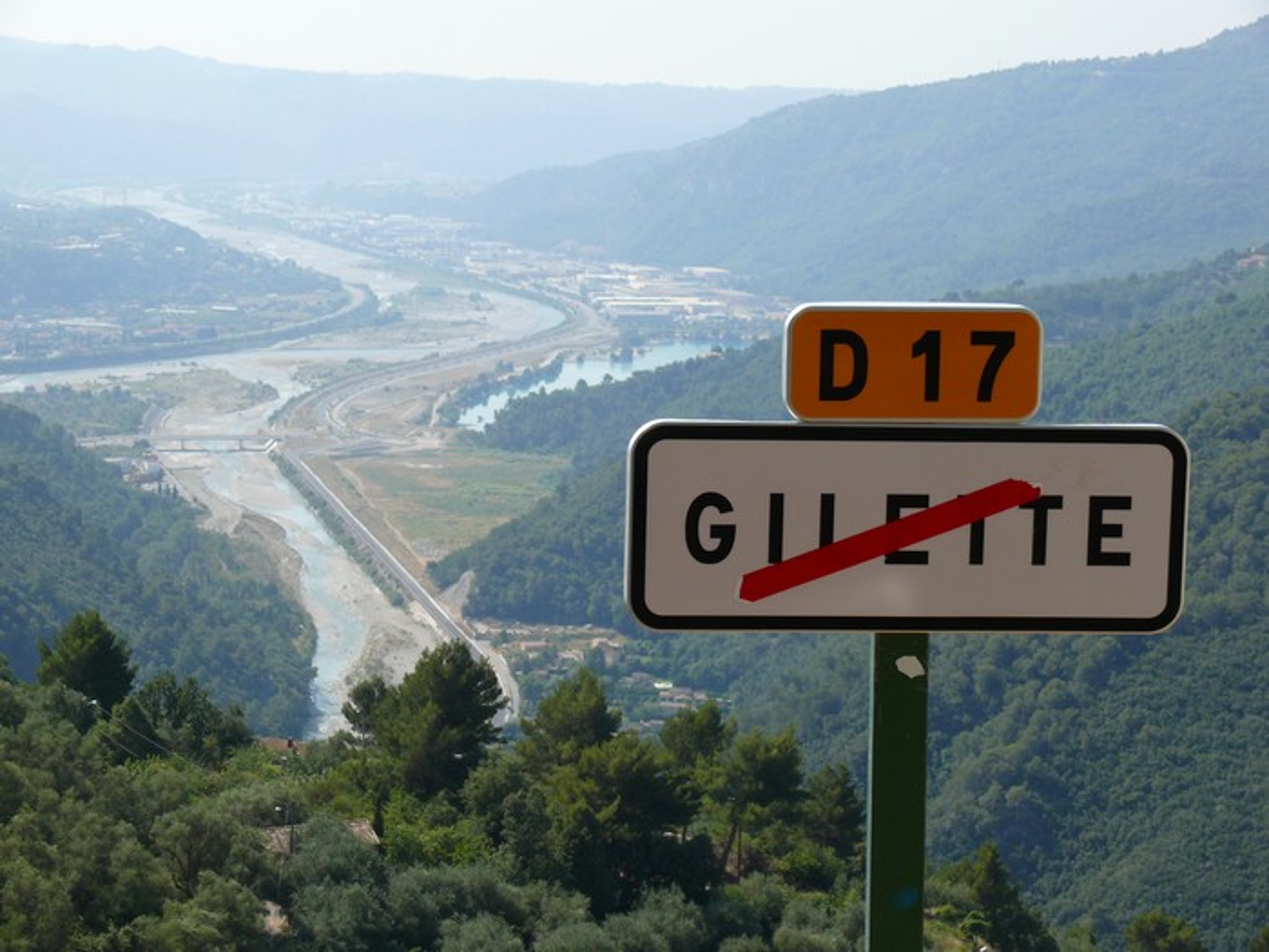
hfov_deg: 22.3
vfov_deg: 16.8
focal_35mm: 88
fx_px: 3226
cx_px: 634
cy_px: 476
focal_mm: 18.7
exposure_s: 1/500
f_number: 5.6
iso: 100
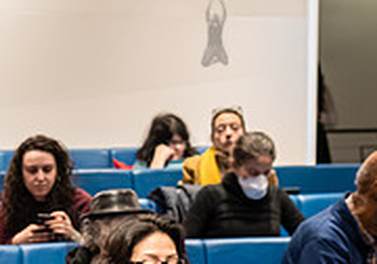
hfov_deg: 14.1
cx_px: -139
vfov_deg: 10.2
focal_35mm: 136
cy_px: 356
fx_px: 1446
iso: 8000
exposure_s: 1/160
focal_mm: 35
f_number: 4.5
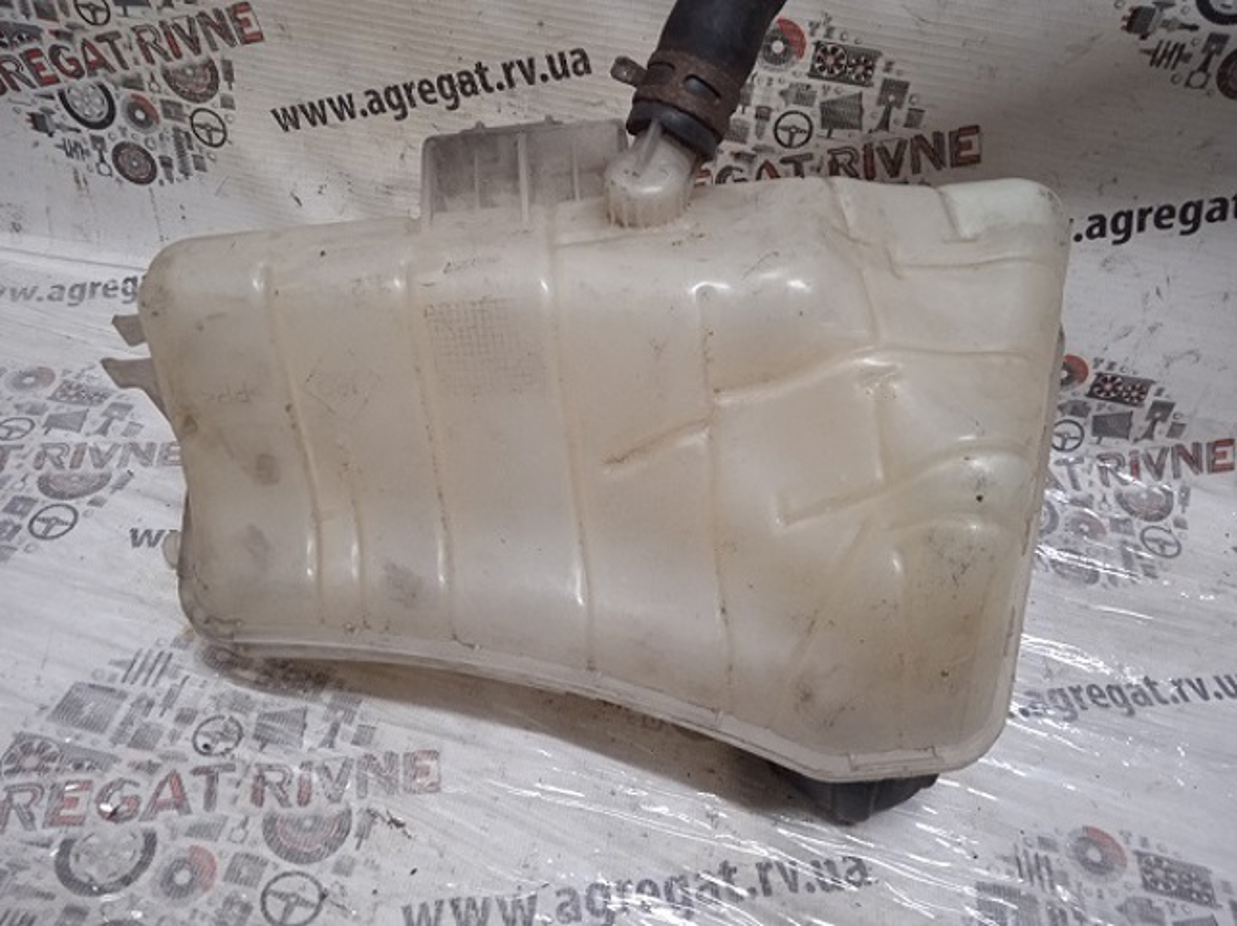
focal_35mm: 28
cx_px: 618
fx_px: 1000
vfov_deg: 49.7
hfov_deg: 63.5
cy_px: 463
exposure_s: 1/25
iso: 714
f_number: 2.2
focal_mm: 3.43
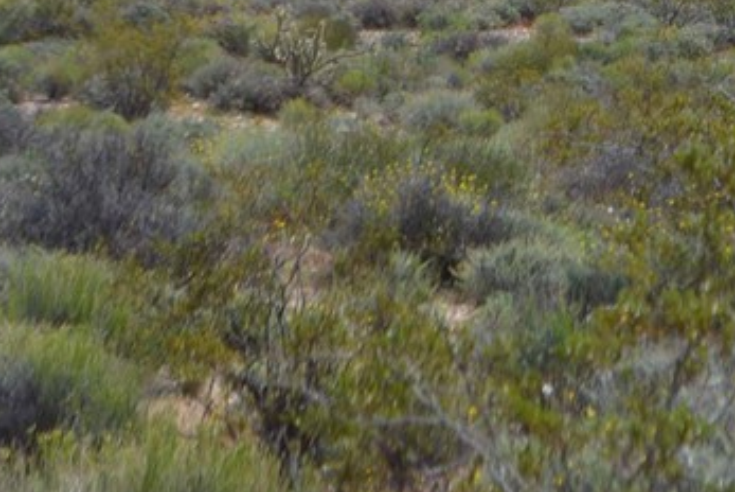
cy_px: -193
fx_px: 5263
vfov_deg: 5.3
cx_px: 1046
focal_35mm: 258
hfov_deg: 7.9
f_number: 7.1
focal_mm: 55
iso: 400
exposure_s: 1/1600
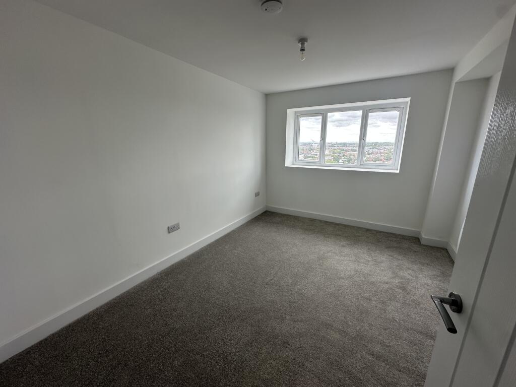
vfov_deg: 85.7
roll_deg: +0.2
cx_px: 258
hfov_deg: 102.1
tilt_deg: -13.8
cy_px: 194
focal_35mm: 14
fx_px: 209
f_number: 2.2
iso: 40
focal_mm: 2.22
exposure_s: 1/99
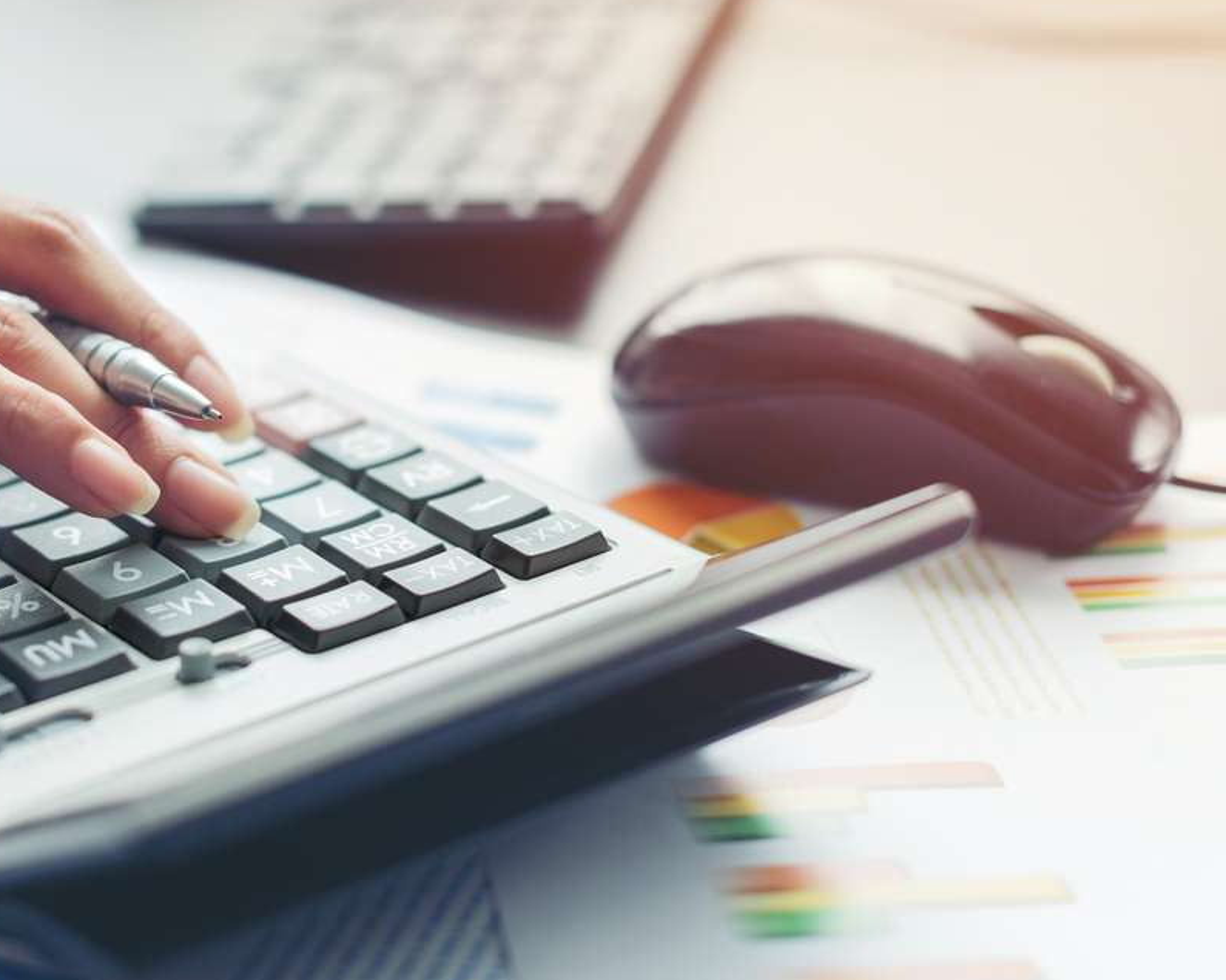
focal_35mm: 74
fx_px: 2685
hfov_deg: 25.4
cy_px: 378
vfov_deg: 20.7
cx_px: 305
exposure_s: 1/125
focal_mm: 50
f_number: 2.8
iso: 400
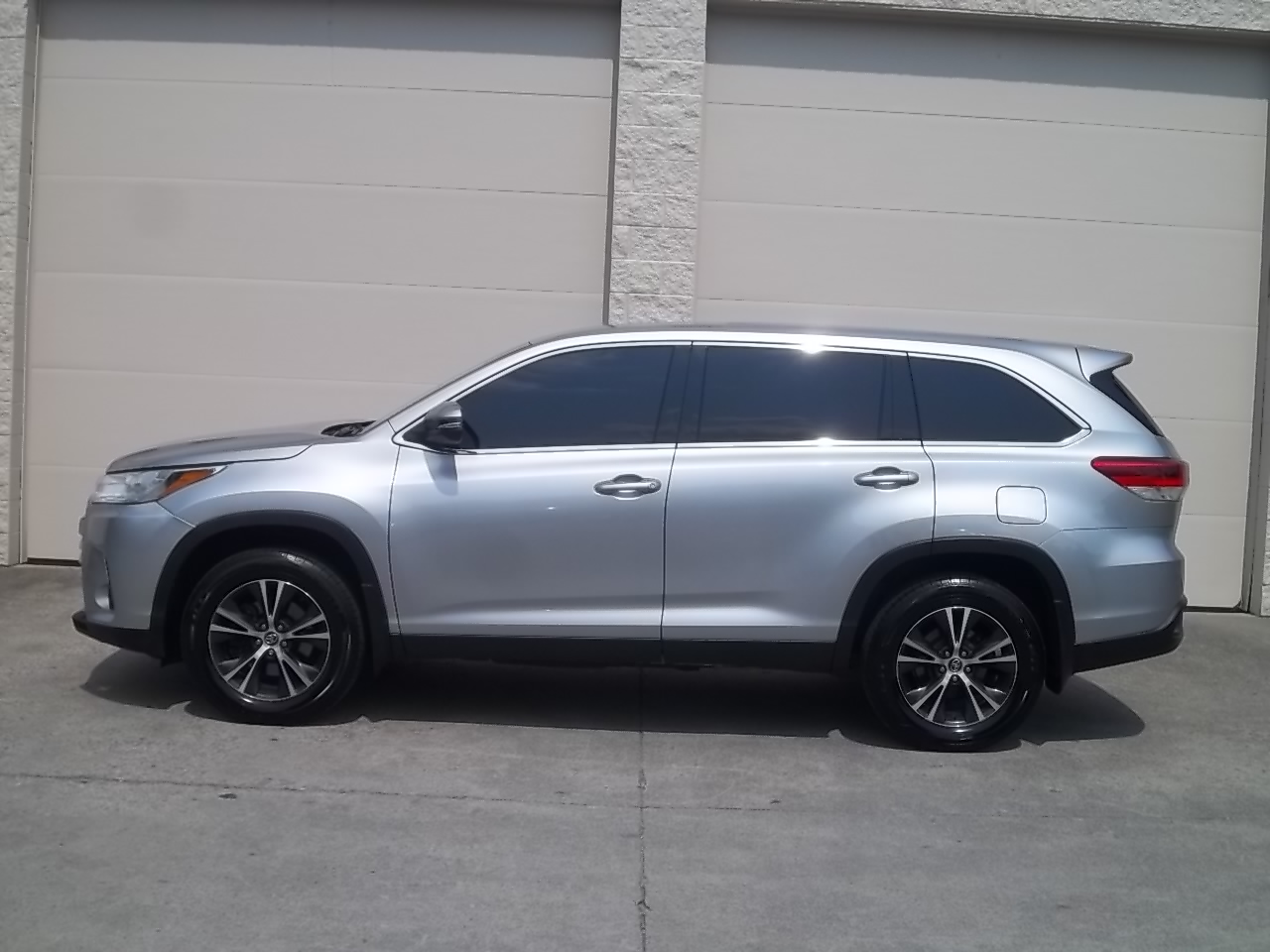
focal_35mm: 47
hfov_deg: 40.4
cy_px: 476
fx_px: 1724
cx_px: 635
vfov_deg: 30.9
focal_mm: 8.3
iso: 64
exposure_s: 1/250
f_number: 10.28
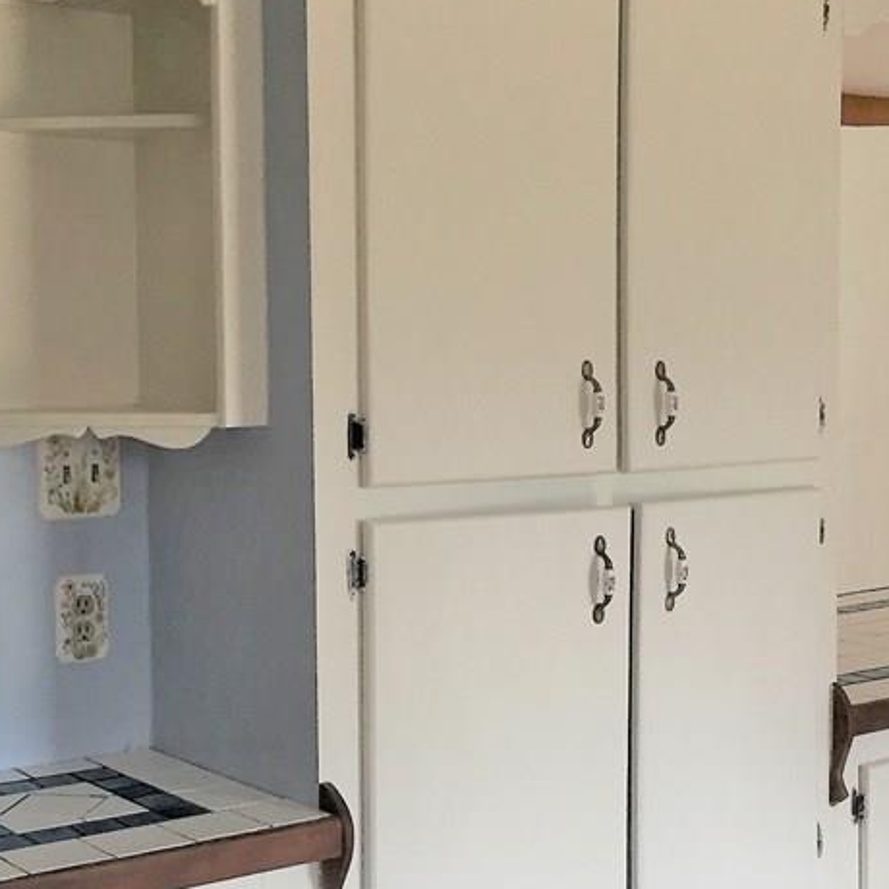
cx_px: 350
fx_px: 1656
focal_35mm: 57
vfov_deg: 30.0
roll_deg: +1.5
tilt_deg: -3.4
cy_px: 472
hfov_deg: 30.0
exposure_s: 1/30
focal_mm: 4.15
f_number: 2.2
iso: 50
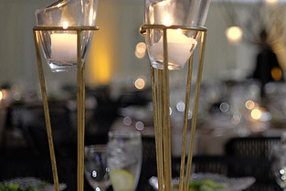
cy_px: 93
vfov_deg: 15.4
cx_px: 245
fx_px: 707
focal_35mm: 89
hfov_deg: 22.4
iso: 1600
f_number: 1.8
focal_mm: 32
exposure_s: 1/105
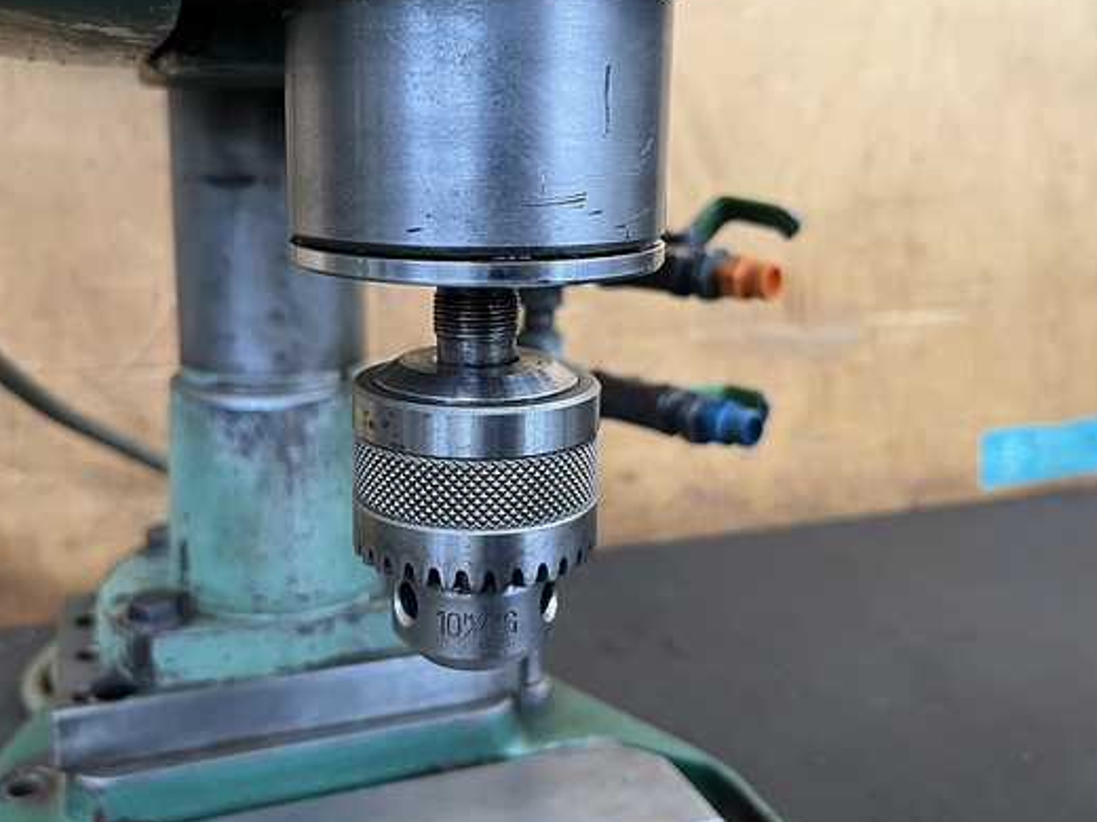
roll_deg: -0.3
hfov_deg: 56.7
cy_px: 344
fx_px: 1014
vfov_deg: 44.0
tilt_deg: -12.0
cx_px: 487
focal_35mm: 32
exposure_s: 1/60
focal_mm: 5.1
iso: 200
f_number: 1.6
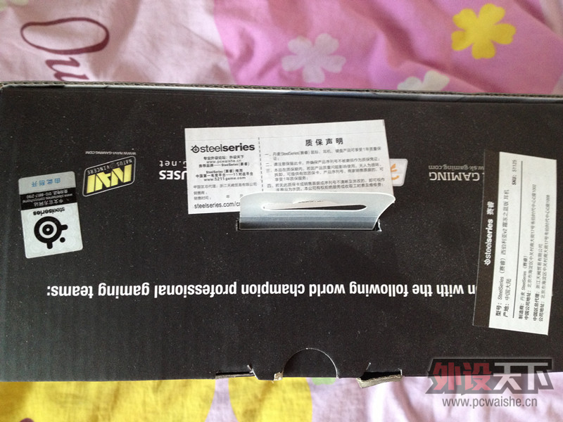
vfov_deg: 40.7
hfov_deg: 52.6
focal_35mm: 35
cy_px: 211
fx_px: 569
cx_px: 282
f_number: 2.4
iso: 200
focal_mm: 4.28
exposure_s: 1/20
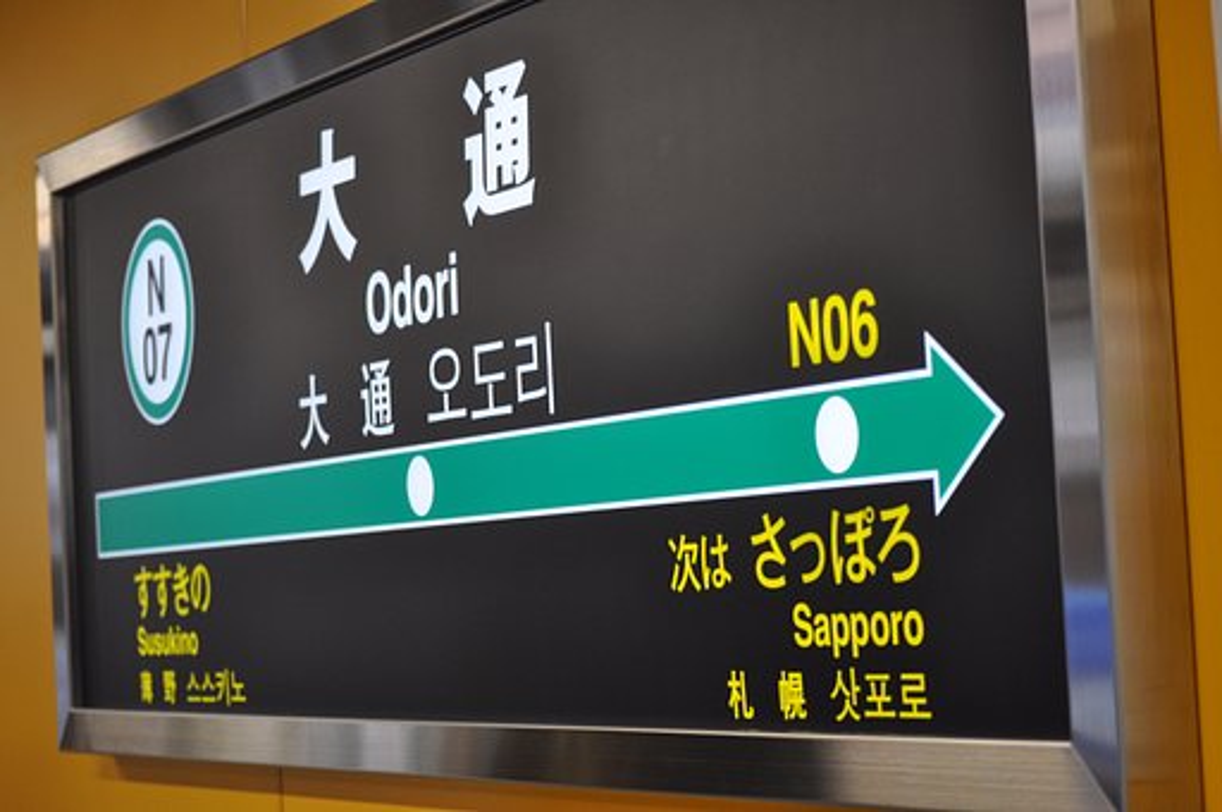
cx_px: 611
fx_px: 2797
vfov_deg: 16.5
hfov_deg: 24.6
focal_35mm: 82
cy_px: 406
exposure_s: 1/60
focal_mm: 55
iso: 720
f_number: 4
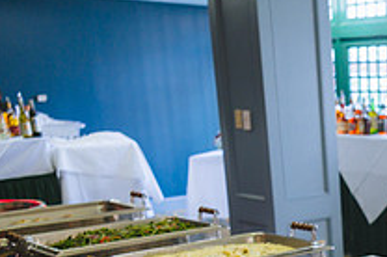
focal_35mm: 67
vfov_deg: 19.2
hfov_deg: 26.5
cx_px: 474
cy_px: 302
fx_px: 719
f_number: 2.8
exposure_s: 1/160
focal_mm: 24
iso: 1250
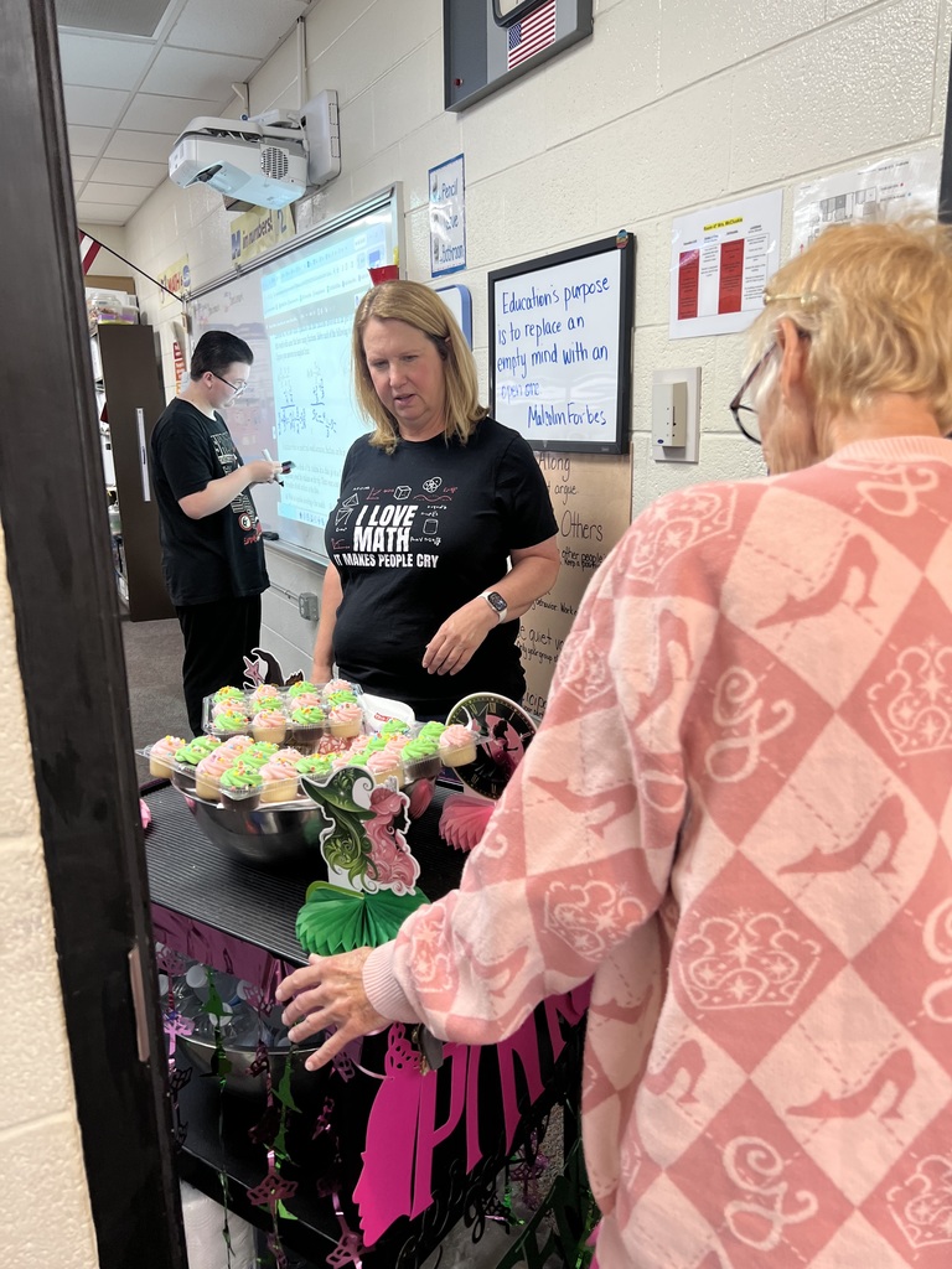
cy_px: 634
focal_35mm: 26
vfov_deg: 67.3
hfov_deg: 53.1
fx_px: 953
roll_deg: +2.0
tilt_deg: -14.0
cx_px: 476
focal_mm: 5.7
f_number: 1.5
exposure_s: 1/60
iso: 80
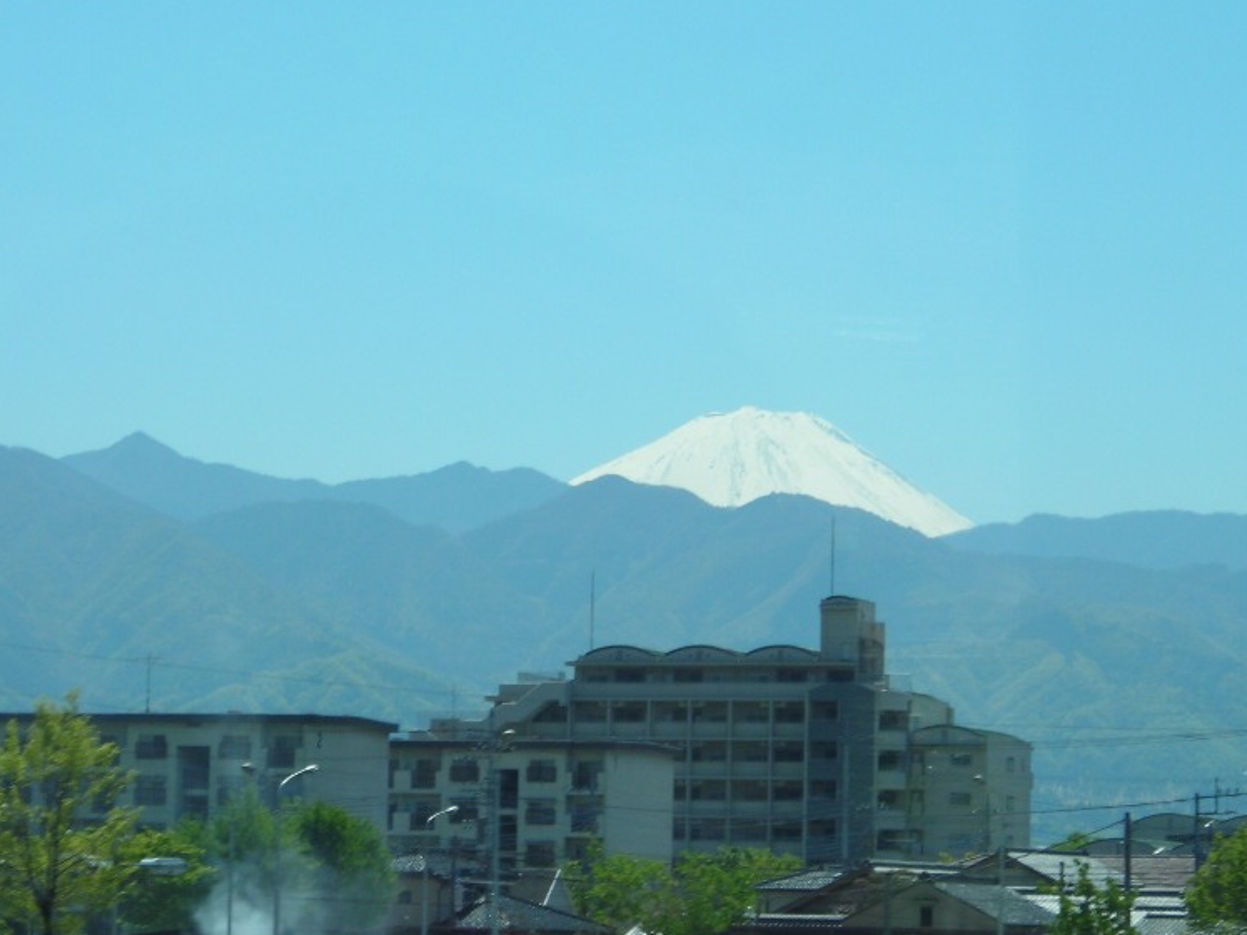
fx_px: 5727
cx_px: 609
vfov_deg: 9.3
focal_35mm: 159
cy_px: 366
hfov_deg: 12.4
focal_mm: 19.2
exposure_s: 1/283
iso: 50
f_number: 5.3
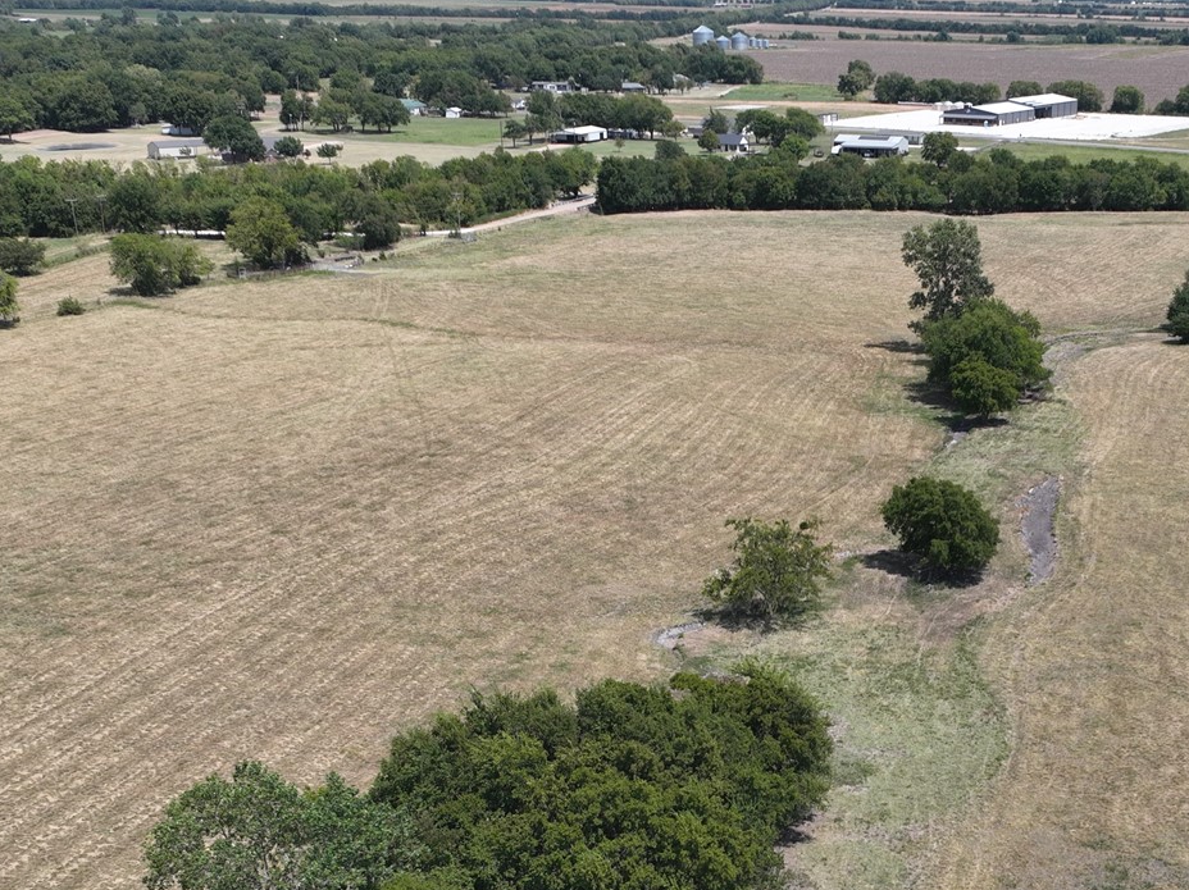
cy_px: 736
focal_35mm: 53
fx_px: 1820
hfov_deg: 35.4
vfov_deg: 26.9
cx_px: 892
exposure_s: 1/1600
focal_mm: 12.29
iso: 100
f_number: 2.8
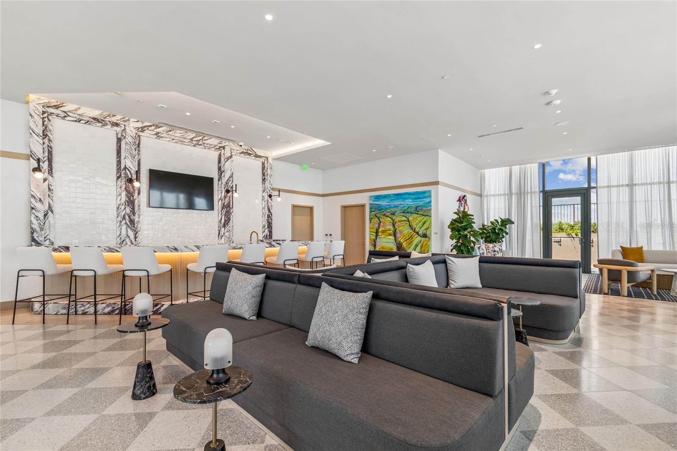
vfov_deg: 77.3
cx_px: 338
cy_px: 226
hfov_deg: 100.4
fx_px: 282
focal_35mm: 15
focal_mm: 10
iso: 100
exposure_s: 1/25
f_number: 7.1
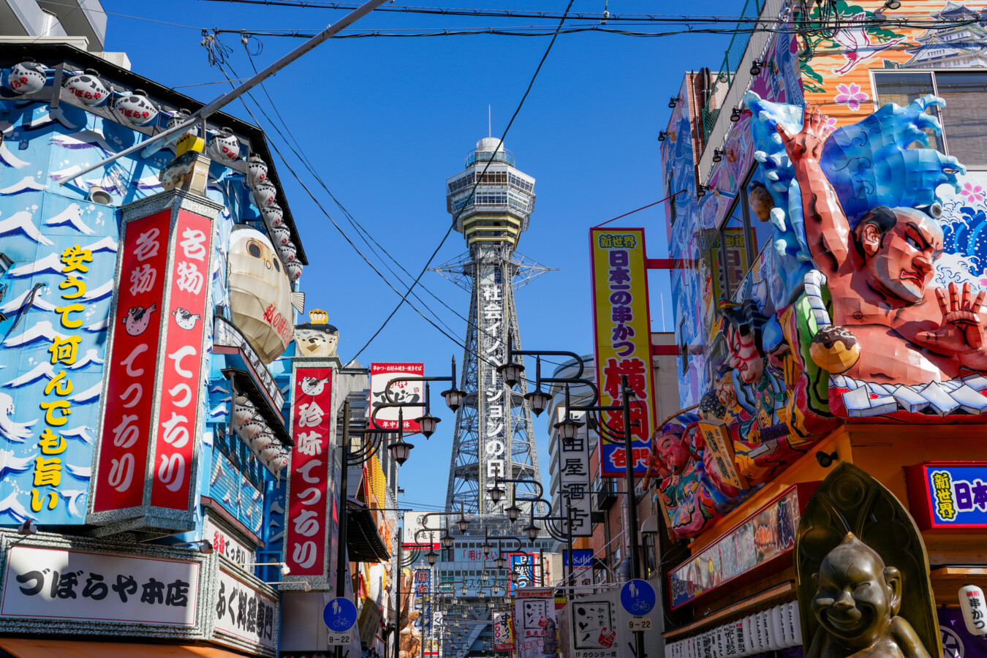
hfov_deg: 50.7
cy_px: 329
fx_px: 1042
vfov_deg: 35.1
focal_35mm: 38
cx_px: 494
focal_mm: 38
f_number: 8
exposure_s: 1/320
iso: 100
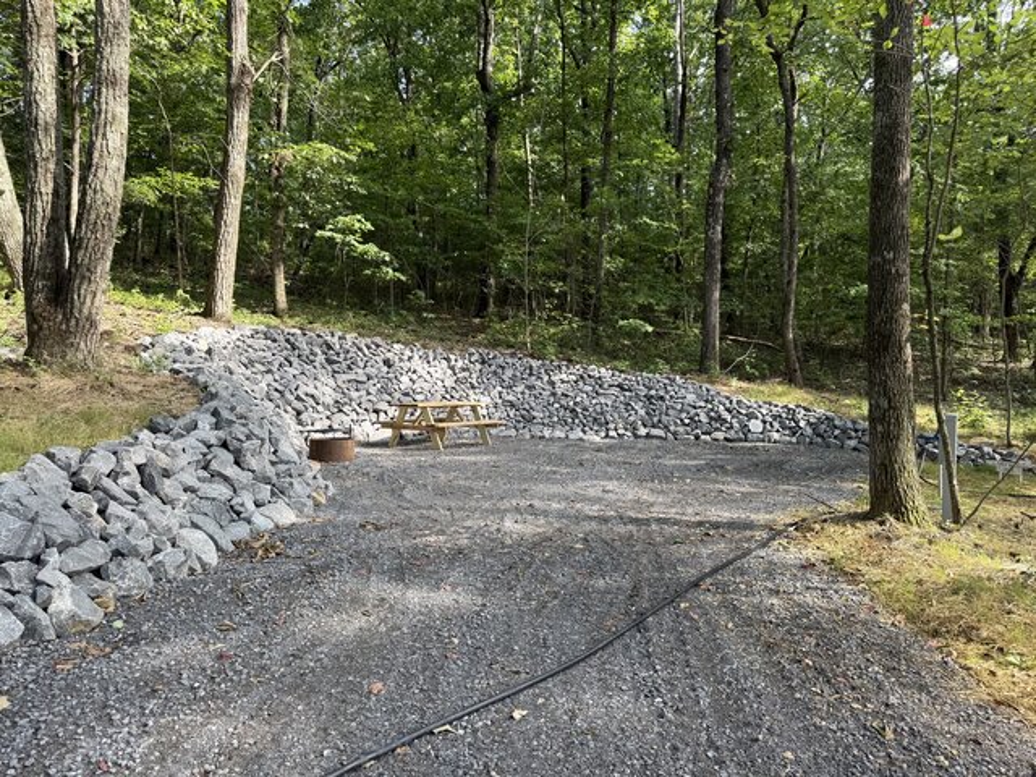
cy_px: 388
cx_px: 518
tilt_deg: -0.6
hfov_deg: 71.6
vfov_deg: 56.8
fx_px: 718
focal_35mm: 24
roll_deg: +0.7
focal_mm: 6.76
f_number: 1.78
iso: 80
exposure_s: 1/301
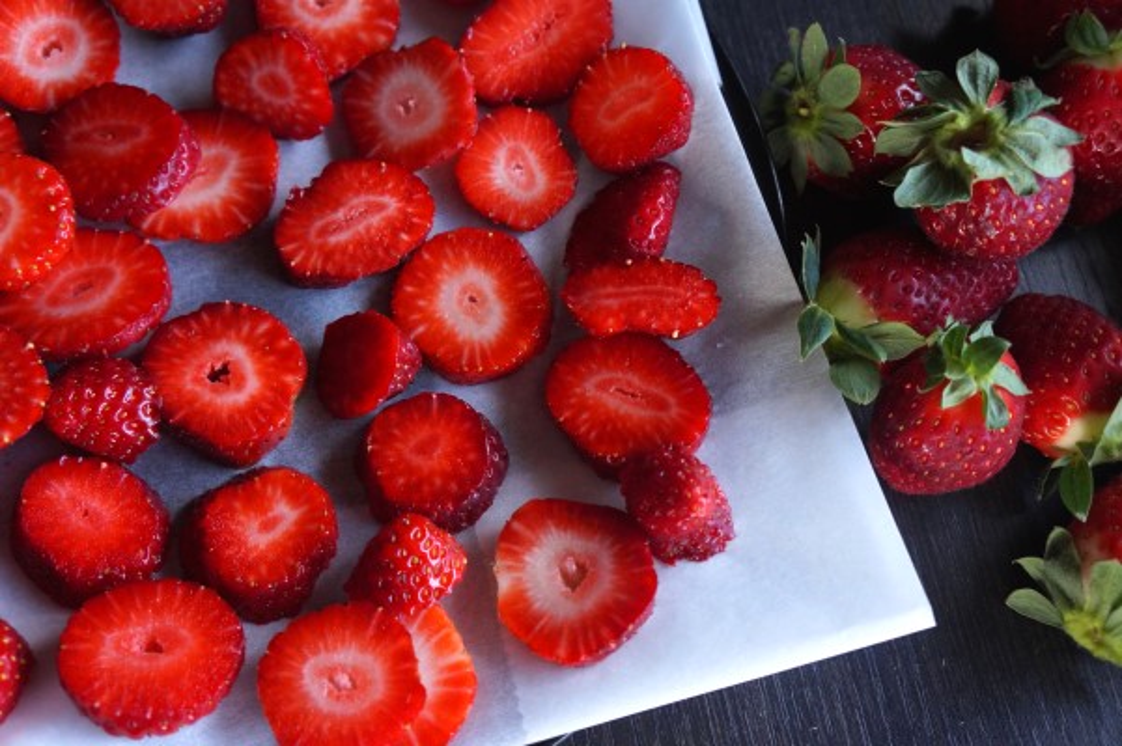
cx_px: 561
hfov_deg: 49.6
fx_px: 1215
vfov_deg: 34.2
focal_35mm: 39
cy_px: 373
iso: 1000
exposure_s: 1/60
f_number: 4
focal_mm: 26
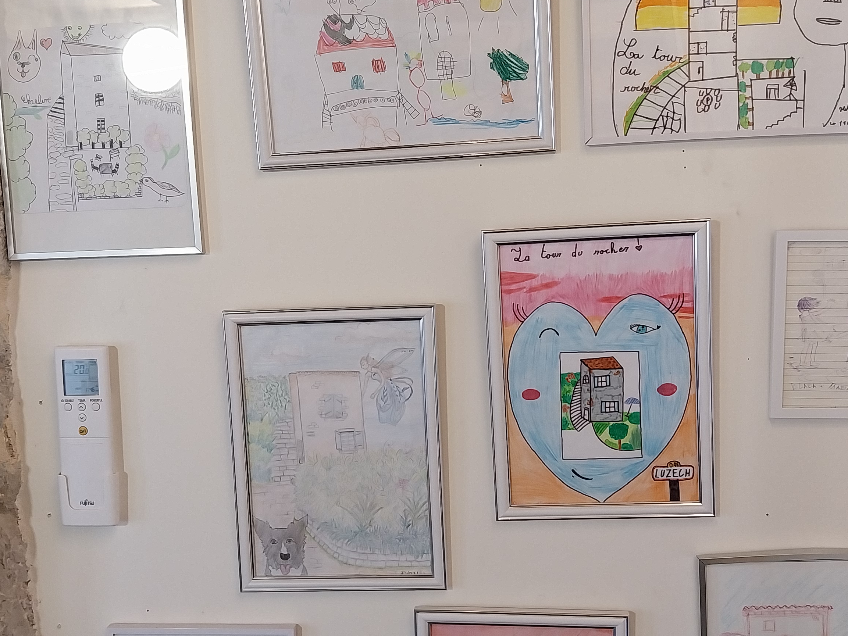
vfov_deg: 31.5
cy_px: 322
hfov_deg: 41.2
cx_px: 402
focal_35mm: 46
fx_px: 1127
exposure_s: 1/50
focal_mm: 4
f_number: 1.8
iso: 200
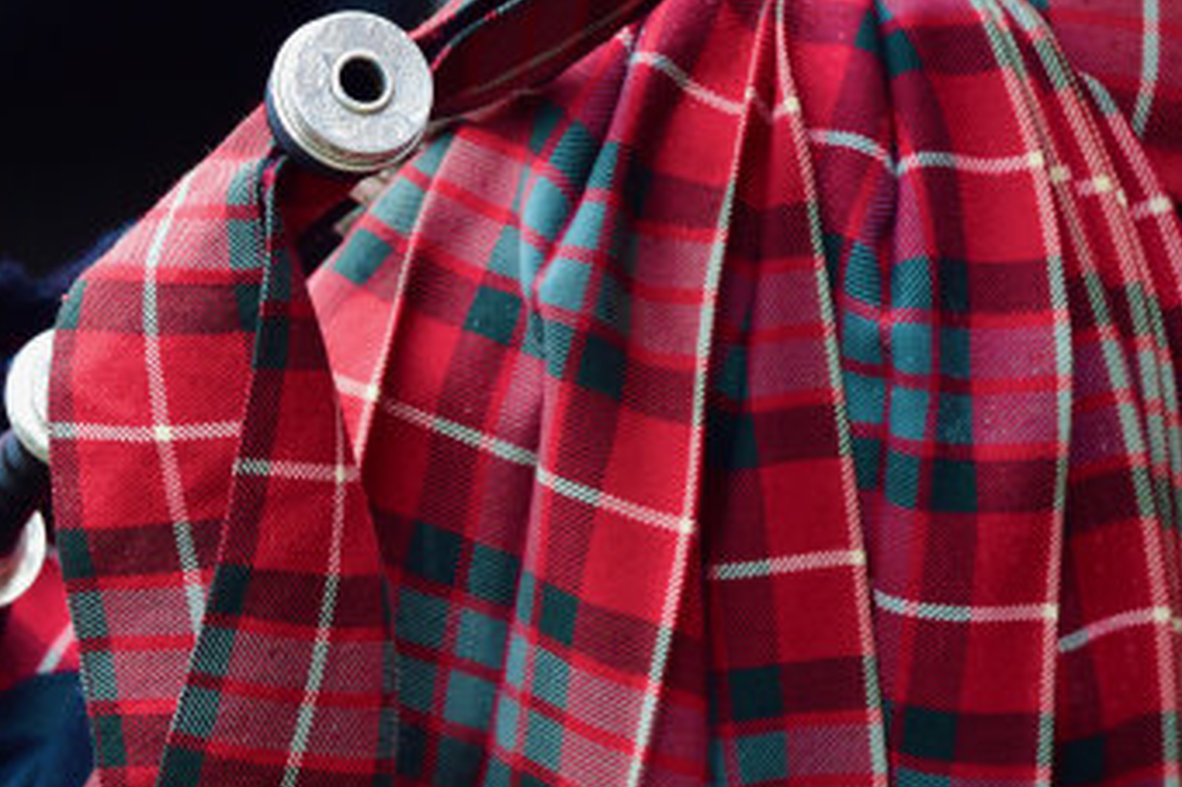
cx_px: 153
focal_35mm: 897
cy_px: 480
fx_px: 29436
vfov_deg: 1.5
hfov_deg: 2.3
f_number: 8
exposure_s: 1/250
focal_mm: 500
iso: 1600
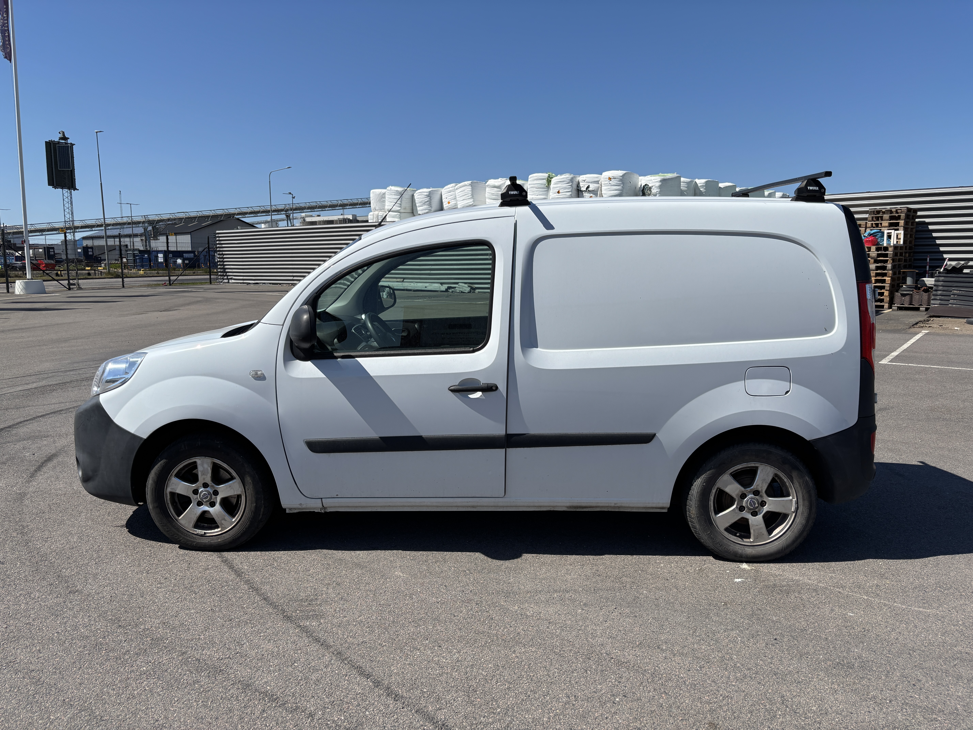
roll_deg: -0.4
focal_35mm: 26
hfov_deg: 67.3
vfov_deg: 53.1
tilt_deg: -6.4
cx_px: 486
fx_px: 731
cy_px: 365
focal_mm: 5.96
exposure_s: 1/4630
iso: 50
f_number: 1.6
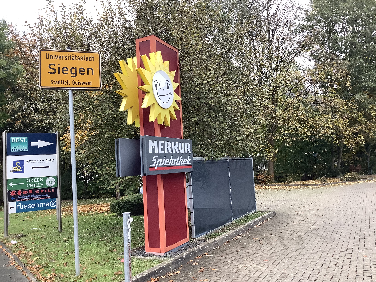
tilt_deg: +3.3
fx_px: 337
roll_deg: +2.5
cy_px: 141
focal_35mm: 31
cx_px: 188
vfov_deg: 45.4
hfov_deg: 58.4
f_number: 2.4
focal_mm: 3.3
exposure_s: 1/100
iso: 64
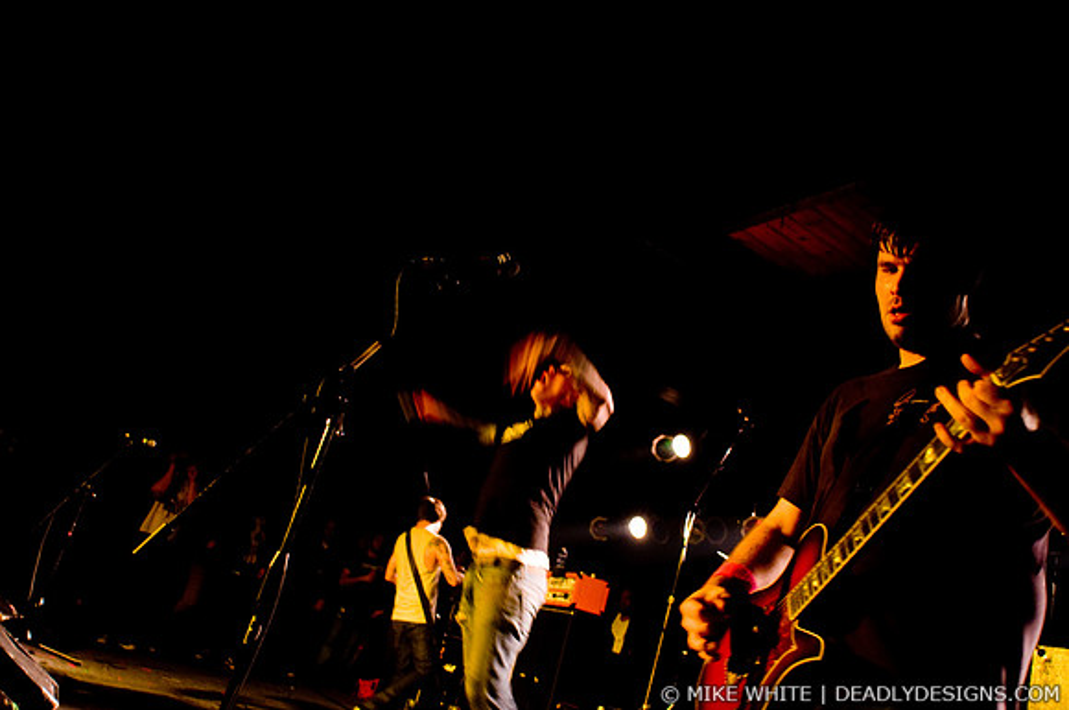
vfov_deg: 43.5
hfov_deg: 62.0
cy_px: 355
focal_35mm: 30
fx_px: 890
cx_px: 534
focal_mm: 20
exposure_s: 1/60
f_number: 2.8
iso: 1000
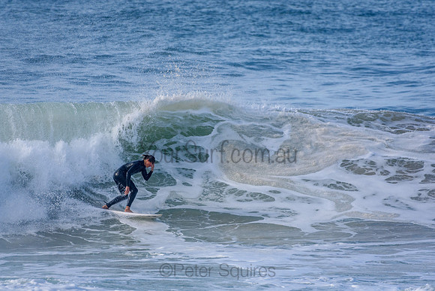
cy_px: 146
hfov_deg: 2.7
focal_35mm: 750
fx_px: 9064
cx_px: 218
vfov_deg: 1.8
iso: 360
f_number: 5.6
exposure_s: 1/2000
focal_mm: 500
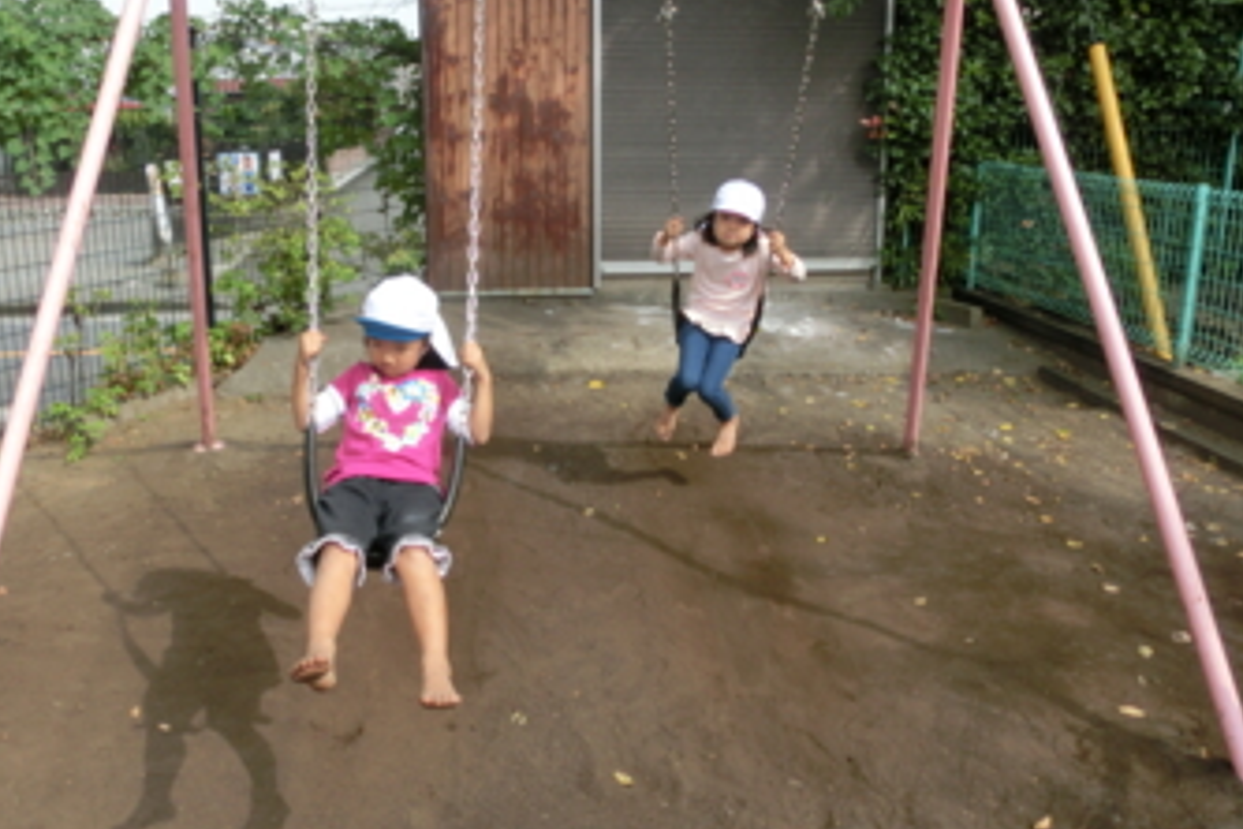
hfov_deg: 61.8
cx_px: 567
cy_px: 329
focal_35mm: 30
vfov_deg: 43.4
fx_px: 1036
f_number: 3
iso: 80
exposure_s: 1/500
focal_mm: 4.24
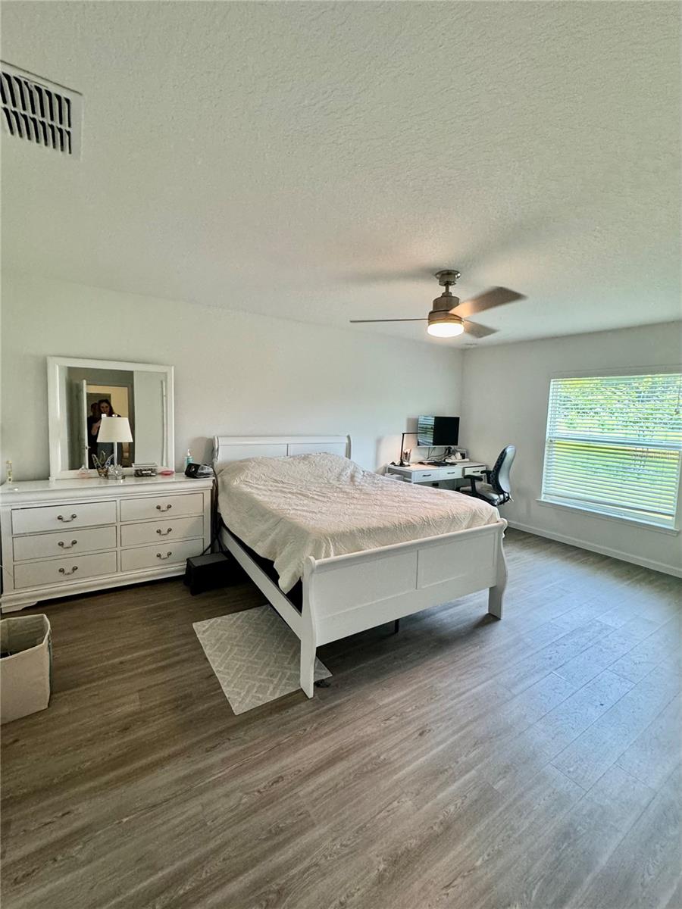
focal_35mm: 14
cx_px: 341
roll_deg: -3.1
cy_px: 454
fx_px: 368
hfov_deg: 85.7
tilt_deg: -7.5
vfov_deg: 102.1
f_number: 2.2
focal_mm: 2.22
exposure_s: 1/120
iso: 250
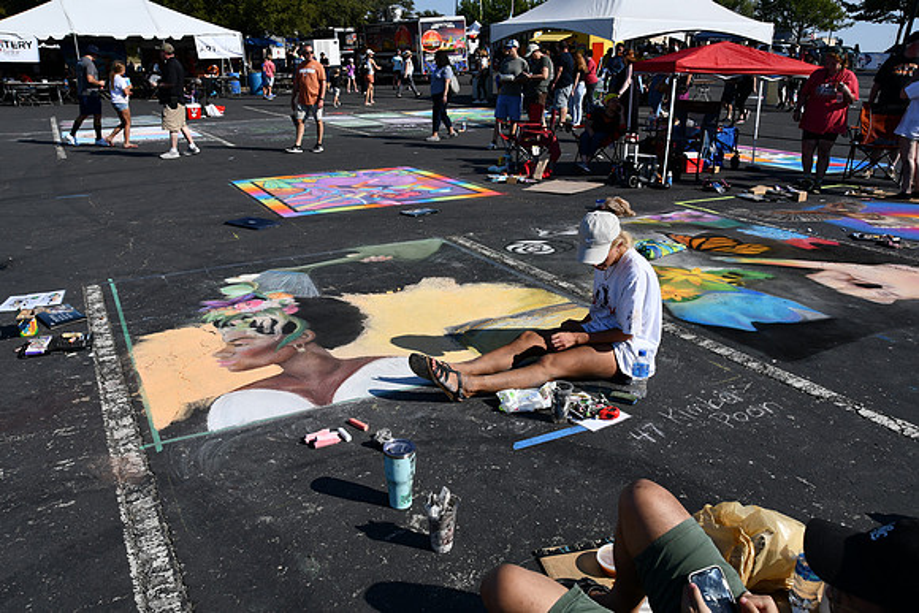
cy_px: 306
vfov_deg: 48.0
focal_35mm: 27
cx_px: 460
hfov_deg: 67.4
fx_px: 689
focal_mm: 18
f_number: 10
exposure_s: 1/400
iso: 100
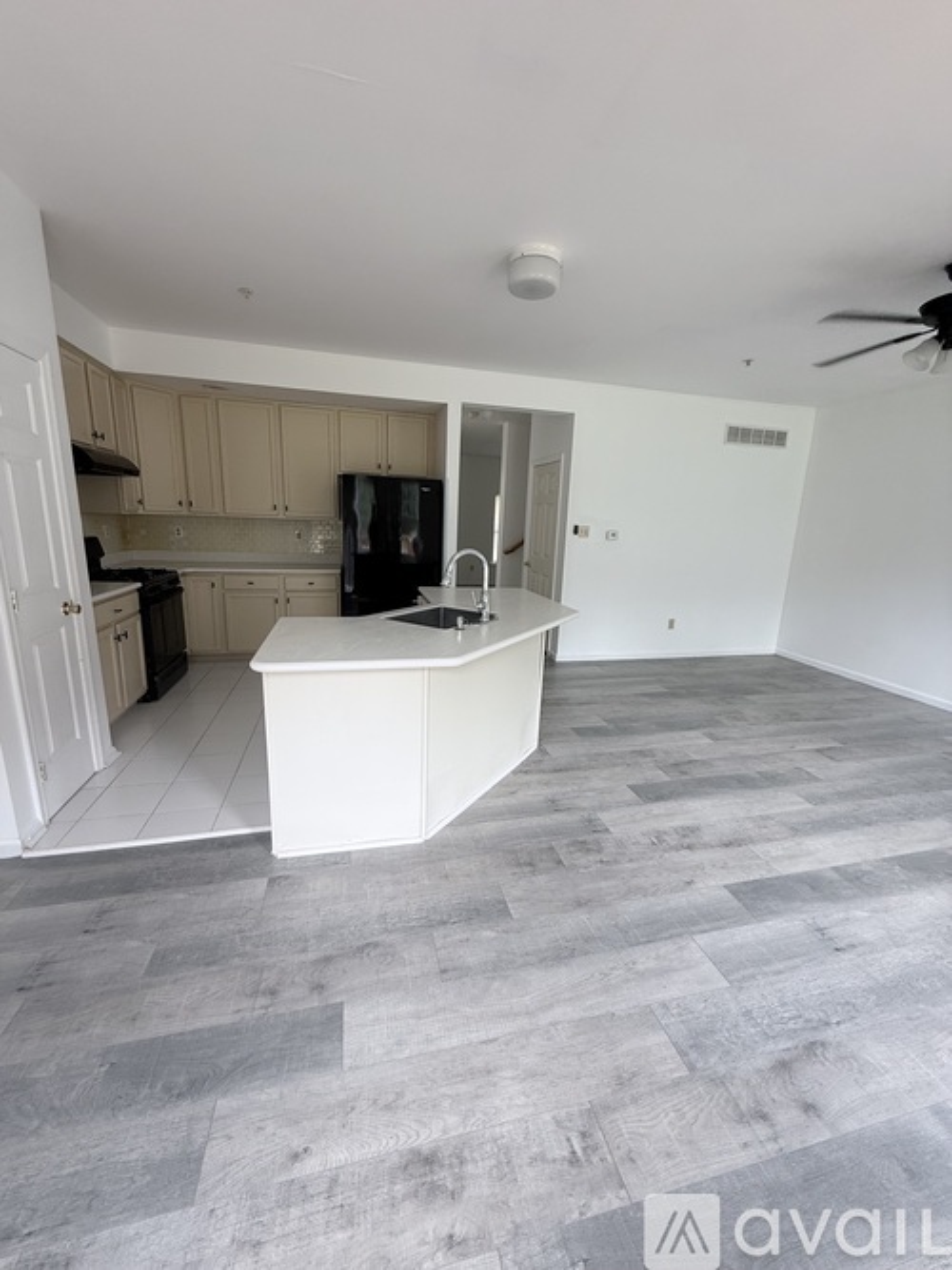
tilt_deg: -12.6
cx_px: 476
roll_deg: -3.1
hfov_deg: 85.7
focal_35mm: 14
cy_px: 635
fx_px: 514
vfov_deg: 102.1
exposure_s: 1/99
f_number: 2.2
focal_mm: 2.22
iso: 125
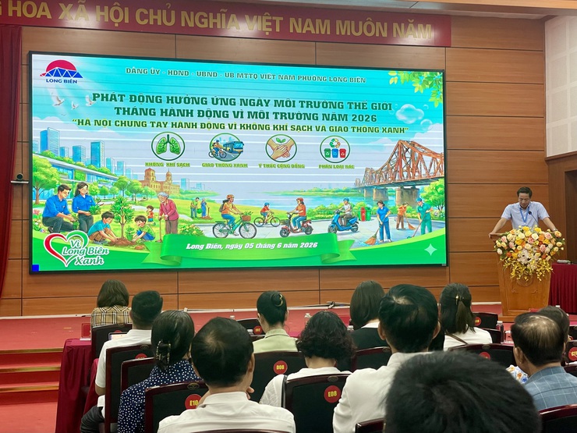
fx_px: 867
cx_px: 288
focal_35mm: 52
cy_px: 216
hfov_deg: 36.8
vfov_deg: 28.0
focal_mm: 6
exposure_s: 1/103
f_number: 2
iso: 80
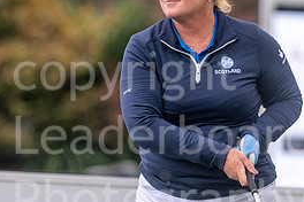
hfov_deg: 2.1
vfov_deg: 1.4
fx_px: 8334
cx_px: 165
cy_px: 146
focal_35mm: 987
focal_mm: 300
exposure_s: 1/1250
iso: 400
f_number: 4.5
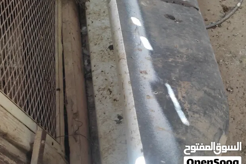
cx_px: 124
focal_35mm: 28
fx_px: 191
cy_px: 84
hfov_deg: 65.5
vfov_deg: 46.4
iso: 145
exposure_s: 1/60
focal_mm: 4.74
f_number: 1.79
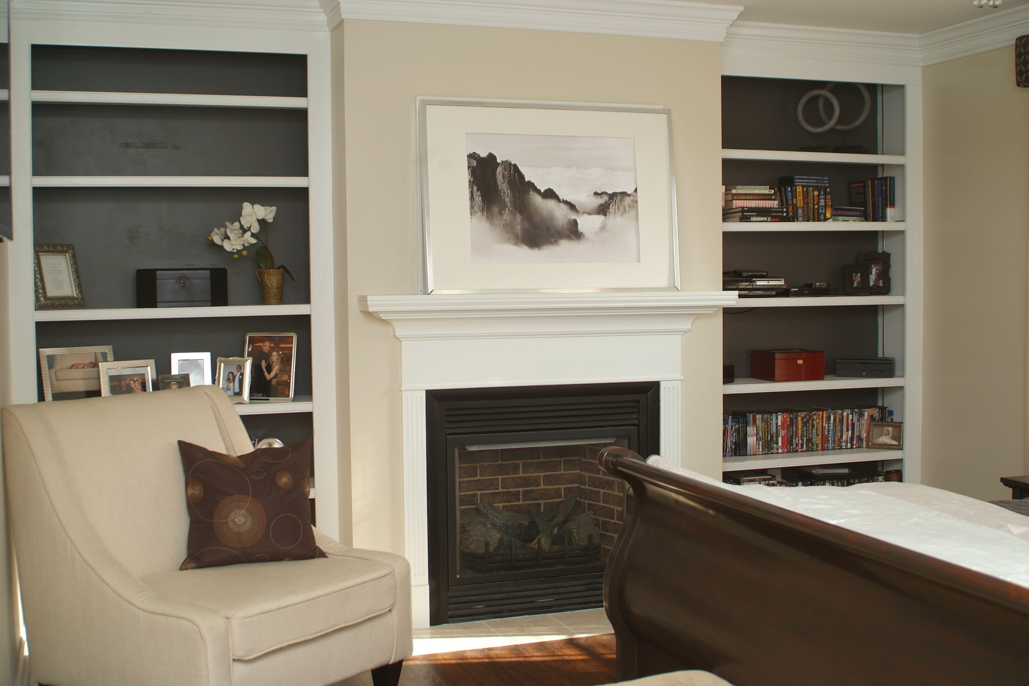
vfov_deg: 31.9
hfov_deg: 46.4
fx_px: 1200
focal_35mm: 42
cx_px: 514
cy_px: 343
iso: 200
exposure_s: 1/60
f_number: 4.8
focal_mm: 28
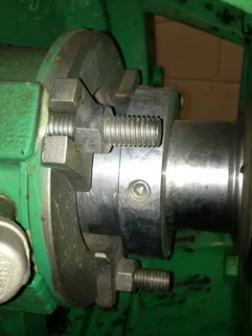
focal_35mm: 40
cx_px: 129
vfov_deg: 46.8
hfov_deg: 36.0
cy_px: 160
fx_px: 388
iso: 50
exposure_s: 1/43
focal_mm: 4.28
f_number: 2.4
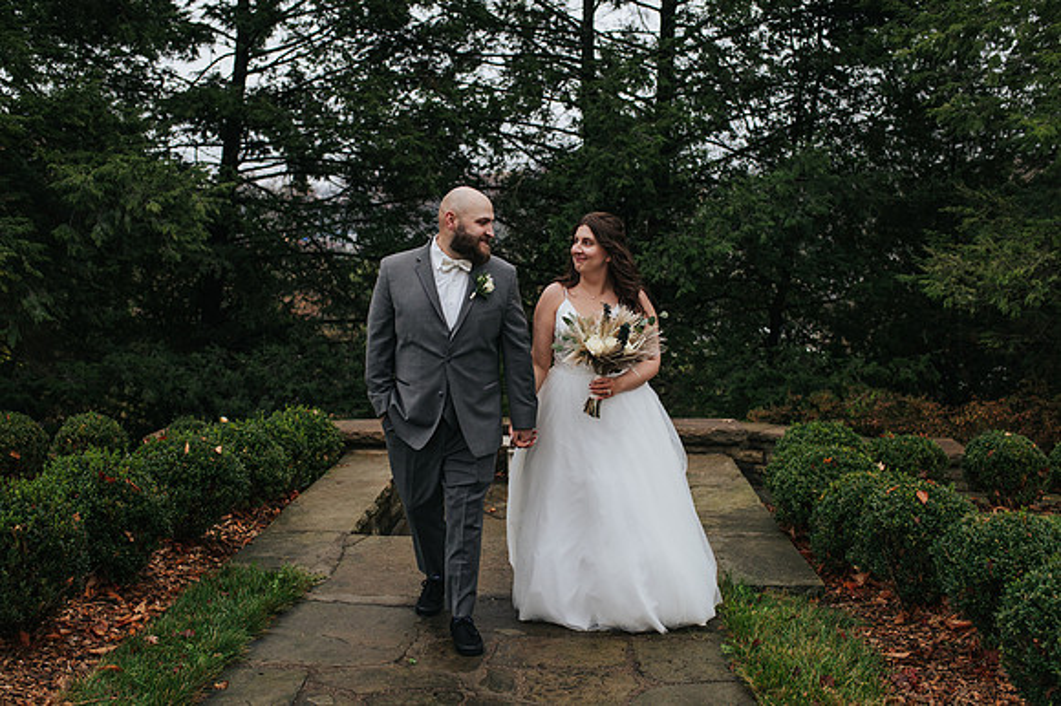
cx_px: 507
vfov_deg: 33.6
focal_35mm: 40
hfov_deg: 48.7
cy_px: 358
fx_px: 1171
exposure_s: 1/320
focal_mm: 35
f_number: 3.2
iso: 800
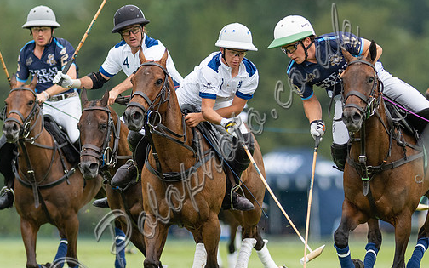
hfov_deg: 2.9
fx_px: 8348
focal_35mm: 714
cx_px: 272
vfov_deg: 1.8
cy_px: 167
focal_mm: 300
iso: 640
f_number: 2.8
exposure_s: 1/3200
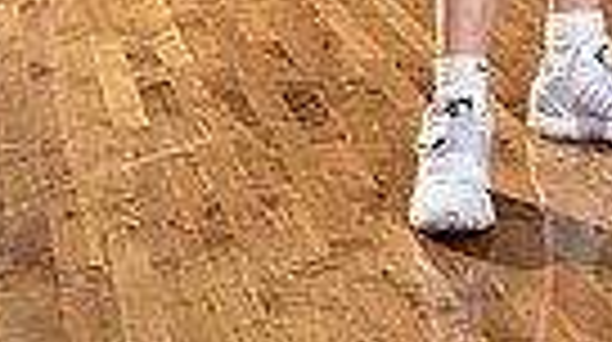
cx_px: 612
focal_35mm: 125
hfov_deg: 16.8
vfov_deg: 8.6
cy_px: -544
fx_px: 2025
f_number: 4.5
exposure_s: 1/250
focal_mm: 36
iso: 640
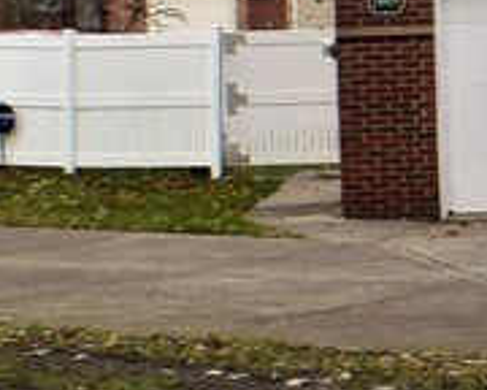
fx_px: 2205
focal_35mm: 153
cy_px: -38
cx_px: 966
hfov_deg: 11.4
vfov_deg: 10.0
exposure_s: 1/200
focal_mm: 18
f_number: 10
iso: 400
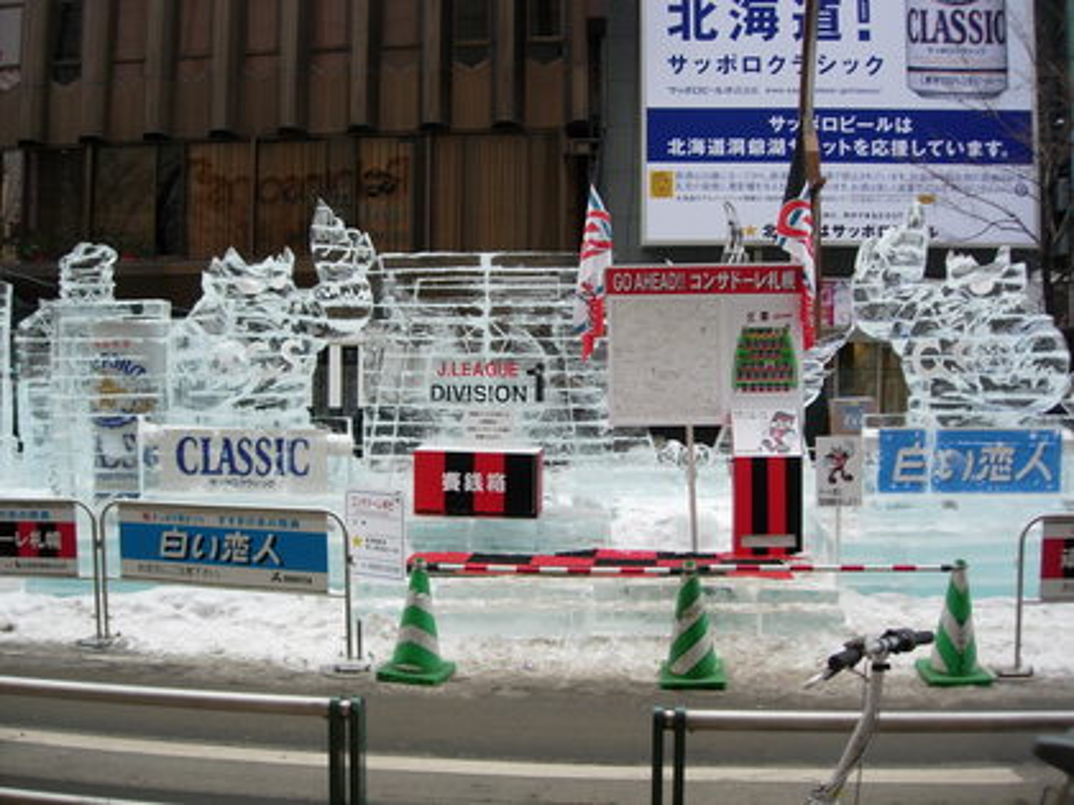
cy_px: 402
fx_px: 1179
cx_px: 537
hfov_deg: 49.0
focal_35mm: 38
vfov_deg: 37.7
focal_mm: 7.8
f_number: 2.8
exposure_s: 1/256
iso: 64
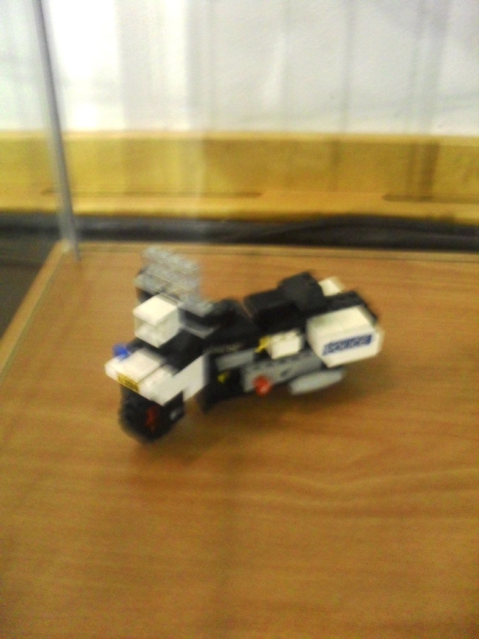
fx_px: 646
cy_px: 320
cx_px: 240
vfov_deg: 52.6
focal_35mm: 35
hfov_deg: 40.7
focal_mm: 6.3
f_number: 3.2
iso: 400
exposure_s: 1/10
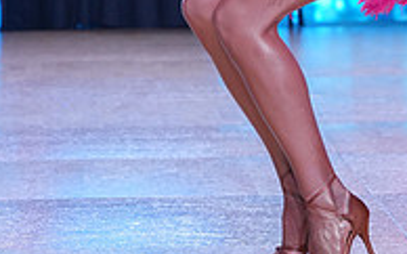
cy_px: -136
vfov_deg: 4.0
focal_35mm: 330
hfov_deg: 6.4
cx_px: 278
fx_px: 3658
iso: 1250
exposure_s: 1/400
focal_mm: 108
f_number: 5.6
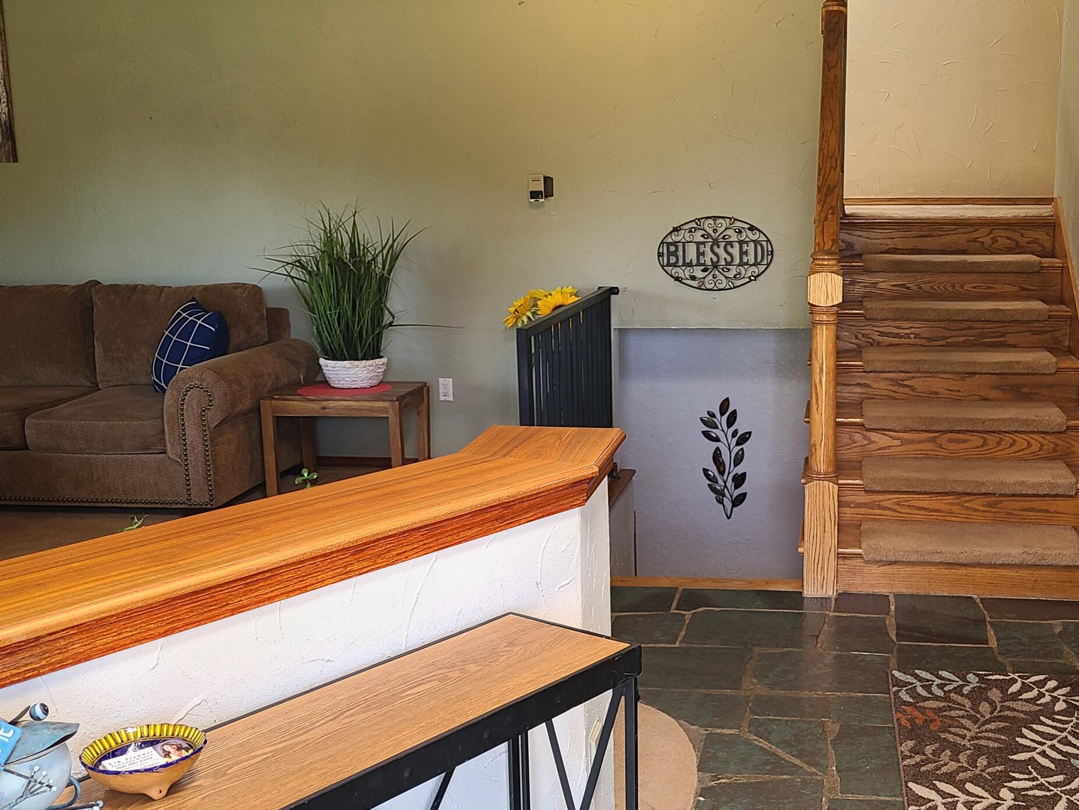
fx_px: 1309
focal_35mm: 42
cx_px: 728
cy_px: 452
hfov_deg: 44.1
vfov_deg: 34.3
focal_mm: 5.4
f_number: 1.8
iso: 80
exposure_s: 1/60
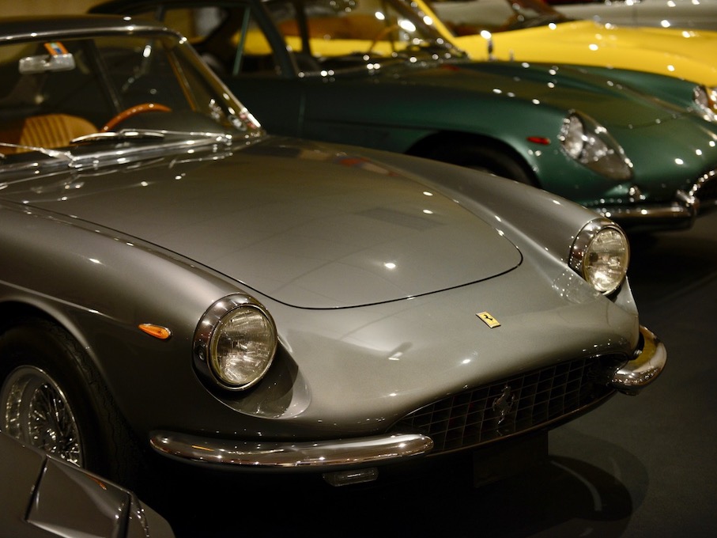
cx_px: 348
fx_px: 1574
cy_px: 269
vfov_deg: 19.4
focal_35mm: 76
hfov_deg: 25.7
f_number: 2.8
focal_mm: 70
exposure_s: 1/80
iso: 1250
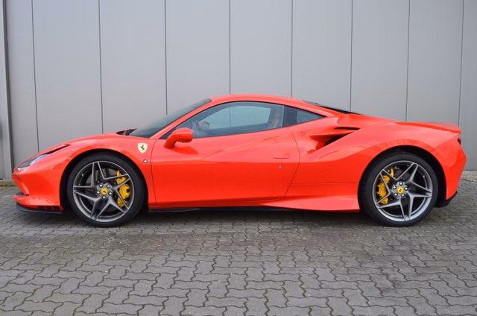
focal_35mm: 30
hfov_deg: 62.0
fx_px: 397
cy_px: 158
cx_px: 238
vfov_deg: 43.4
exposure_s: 1/60
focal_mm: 20
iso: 220
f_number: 10
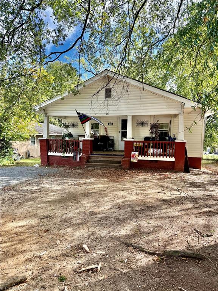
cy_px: 146
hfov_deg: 56.8
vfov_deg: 71.6
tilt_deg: -2.1
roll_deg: -0.4
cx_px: 109
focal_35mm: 24
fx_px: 202
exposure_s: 1/1046
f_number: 1.78
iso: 100
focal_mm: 6.76
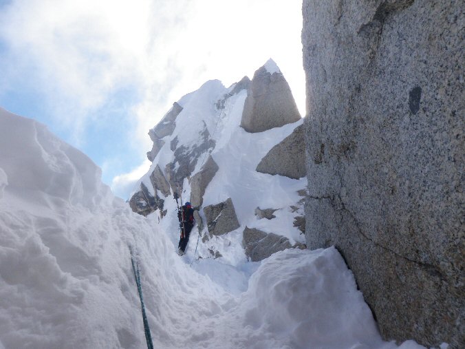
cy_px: 174
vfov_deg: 49.7
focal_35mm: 28
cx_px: 232
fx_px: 376
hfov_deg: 63.4
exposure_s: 1/250
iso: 50
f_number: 5
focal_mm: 5
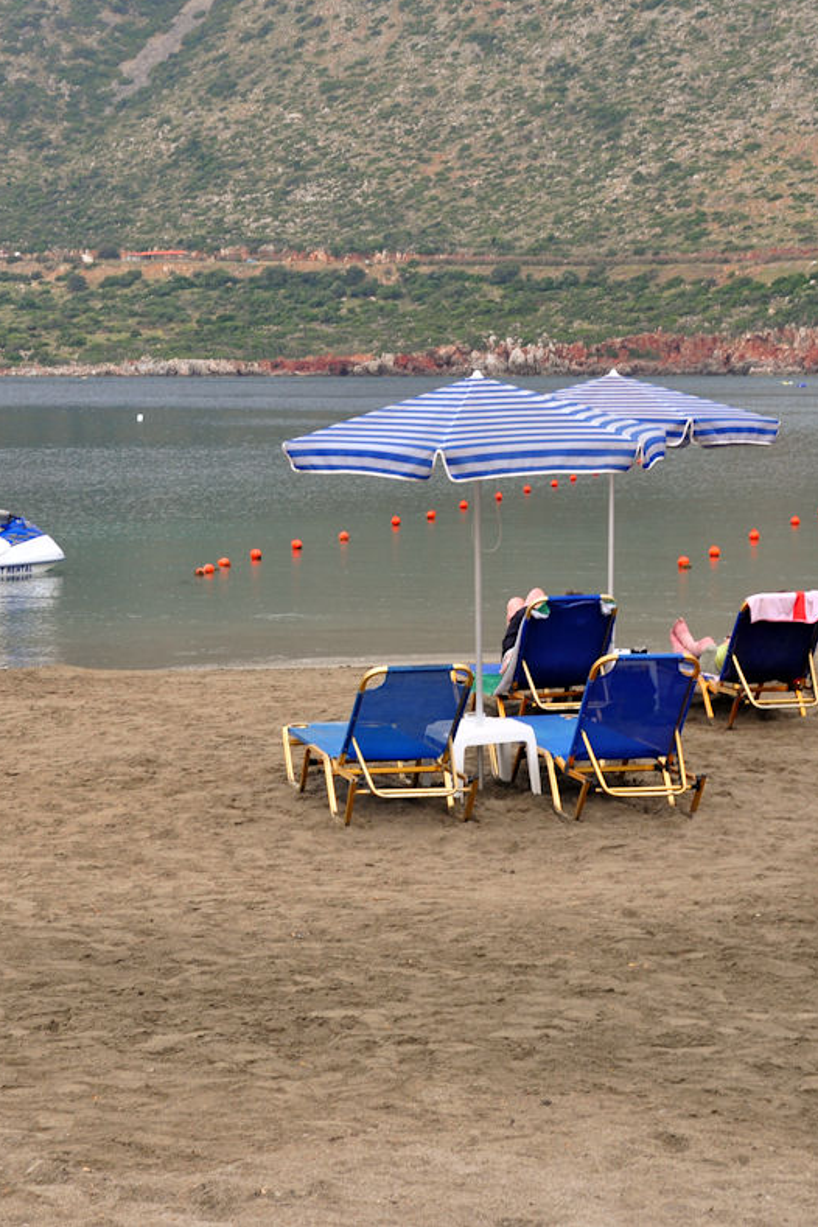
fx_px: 2718
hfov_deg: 17.1
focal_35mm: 80
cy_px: 609
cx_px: 266
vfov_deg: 25.4
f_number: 10
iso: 200
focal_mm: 35
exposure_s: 1/60
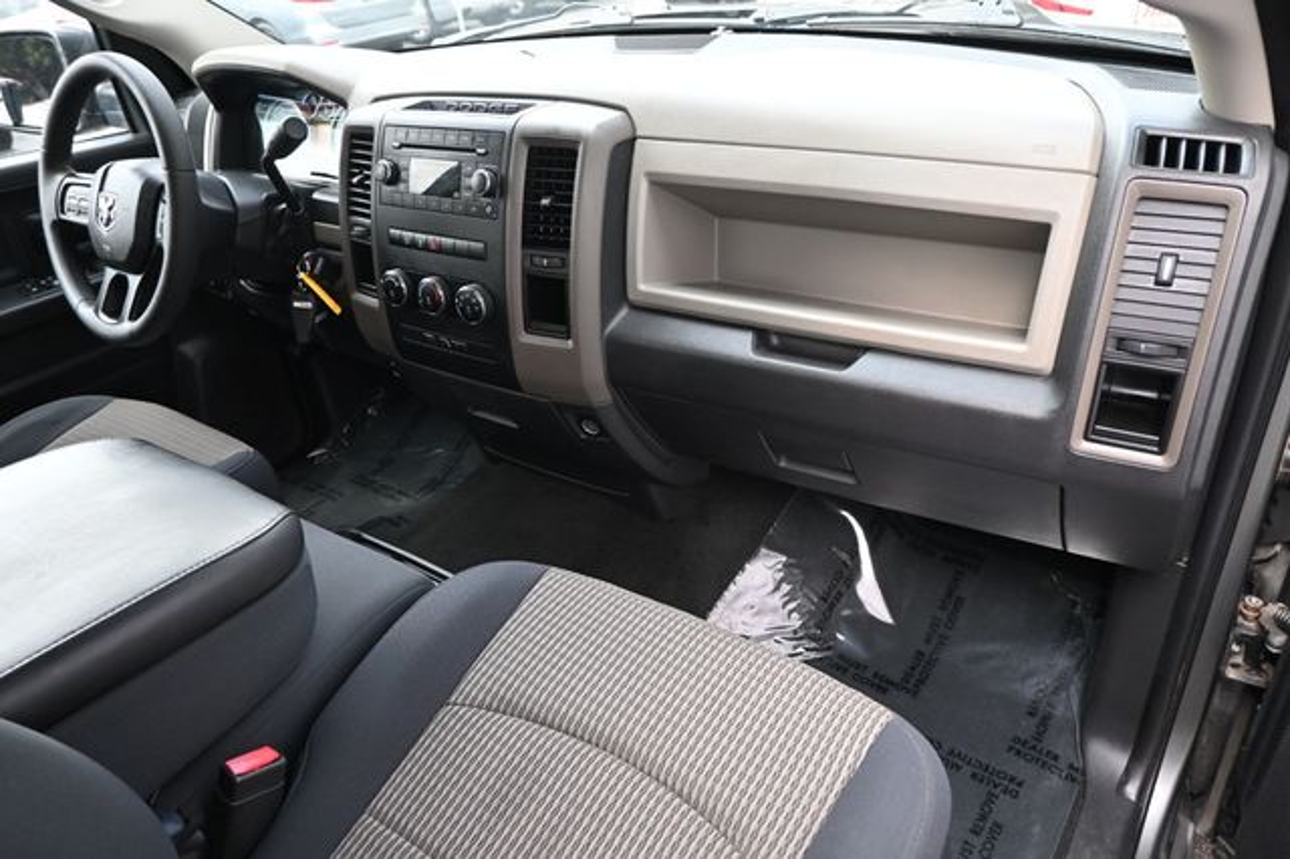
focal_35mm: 24
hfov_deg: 73.8
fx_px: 860
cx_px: 645
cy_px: 430
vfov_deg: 53.1
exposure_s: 1/125
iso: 500
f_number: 3.5
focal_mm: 16
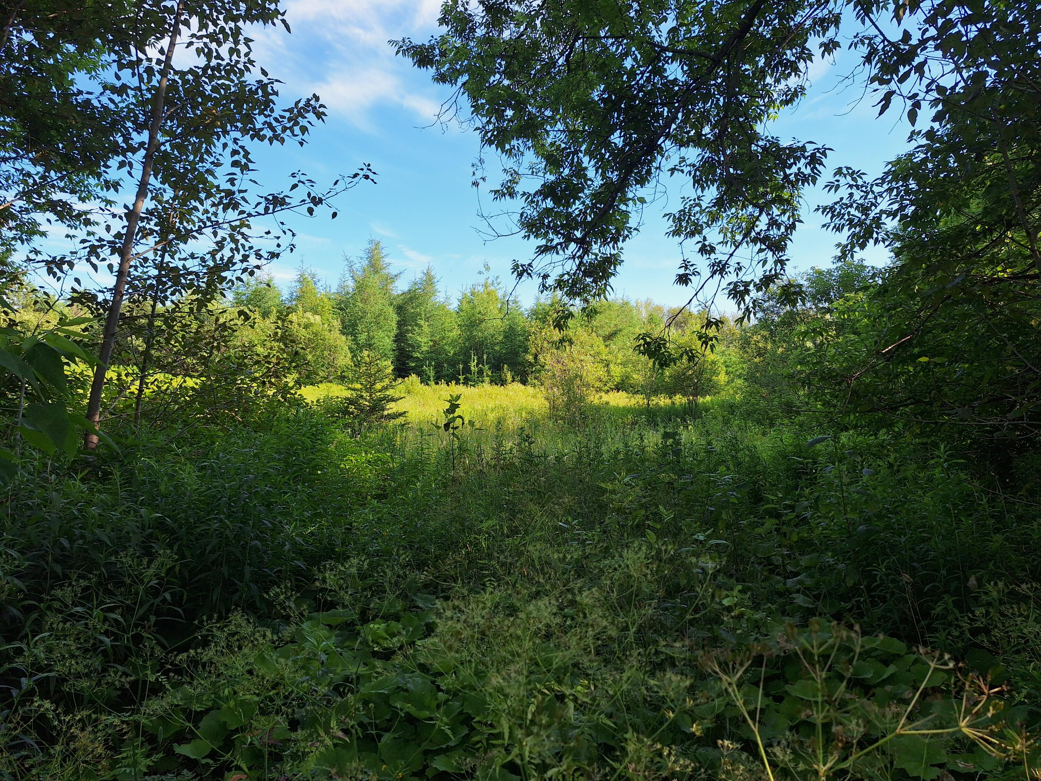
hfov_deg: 73.9
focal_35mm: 23
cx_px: 520
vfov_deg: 58.9
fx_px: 692
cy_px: 390
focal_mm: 5.54
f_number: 1.8
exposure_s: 1/1079
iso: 40
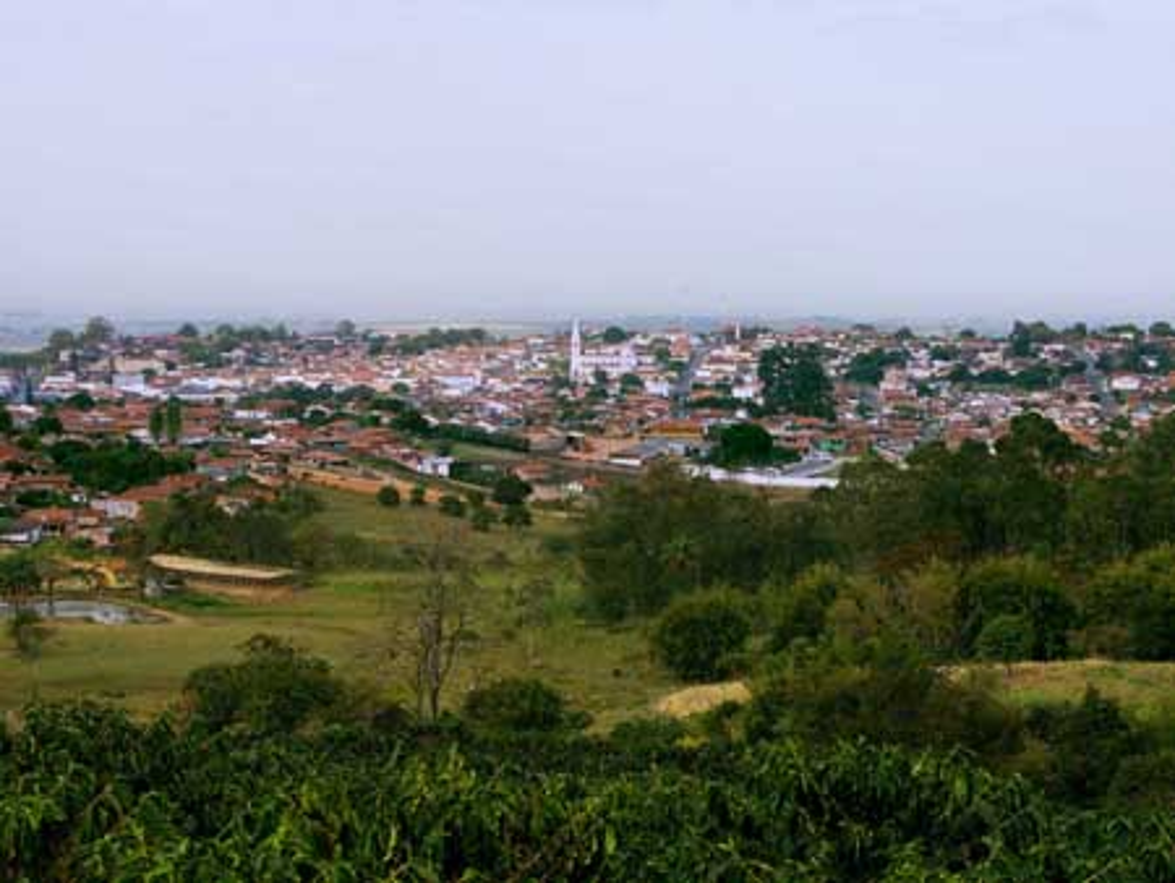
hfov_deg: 22.7
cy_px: 442
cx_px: 588
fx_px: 2921
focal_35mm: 86
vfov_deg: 17.2
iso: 64
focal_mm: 21.41
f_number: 7.1
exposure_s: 1/125
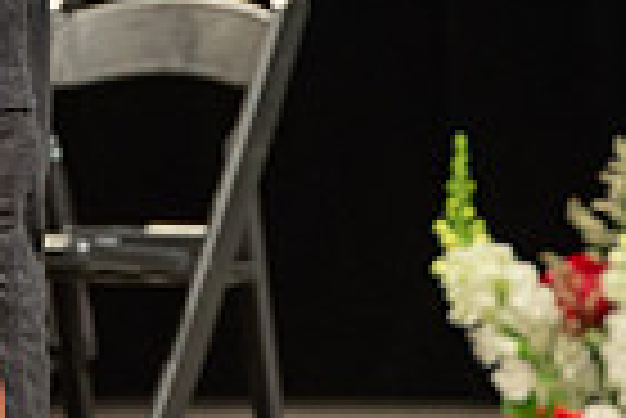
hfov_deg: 2.8
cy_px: -380
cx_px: -320
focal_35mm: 729
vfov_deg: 1.9
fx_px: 12690
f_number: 4
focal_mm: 175
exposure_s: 1/100
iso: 1600
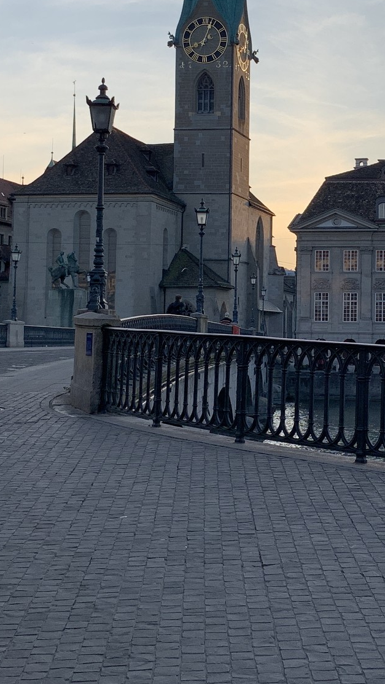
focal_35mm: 61
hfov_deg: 19.4
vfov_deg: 34.3
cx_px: 347
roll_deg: -0.2
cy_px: 279
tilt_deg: +3.3
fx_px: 1107
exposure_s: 1/789
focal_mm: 4.25
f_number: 1.8
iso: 25
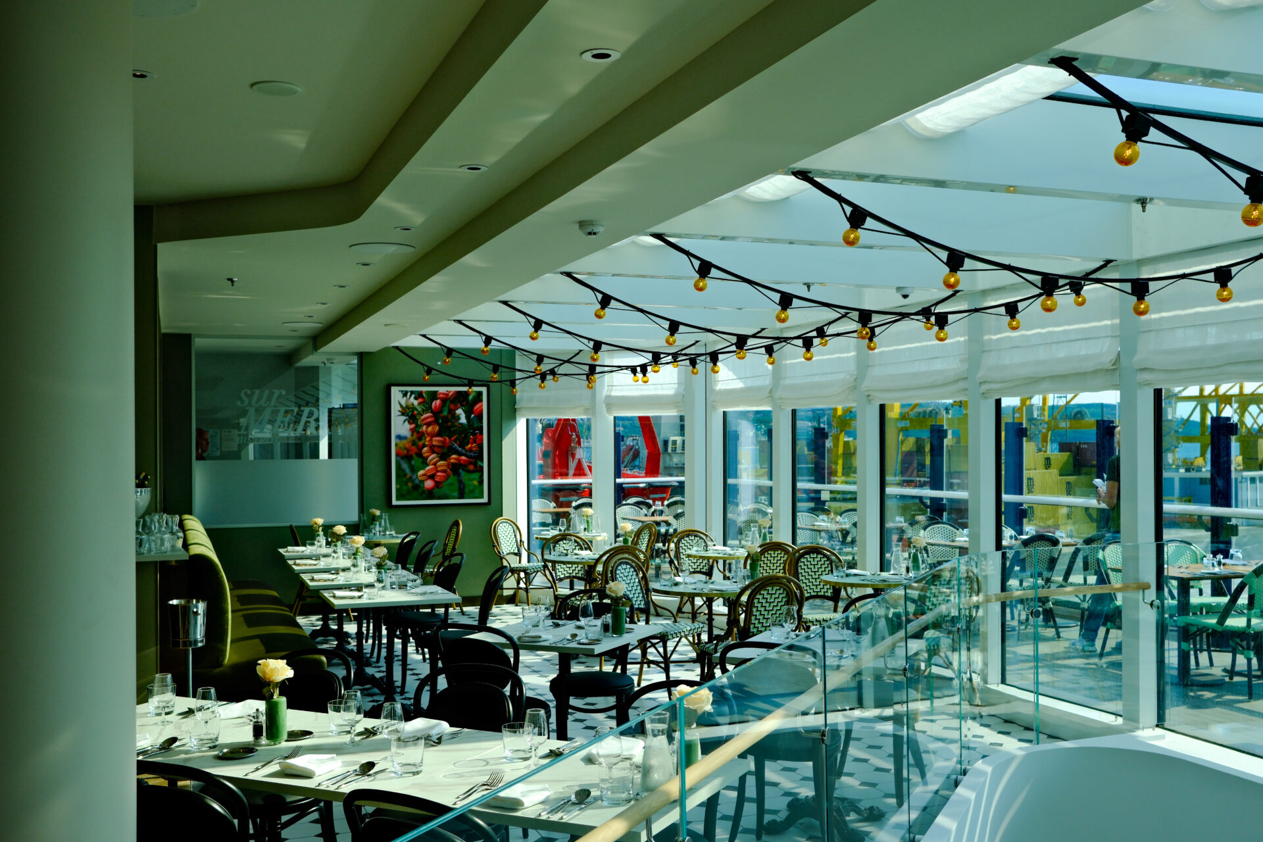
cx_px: 632
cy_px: 421
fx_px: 1228
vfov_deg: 37.9
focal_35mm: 35
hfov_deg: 54.4
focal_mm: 23
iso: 160
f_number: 5
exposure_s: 1/450
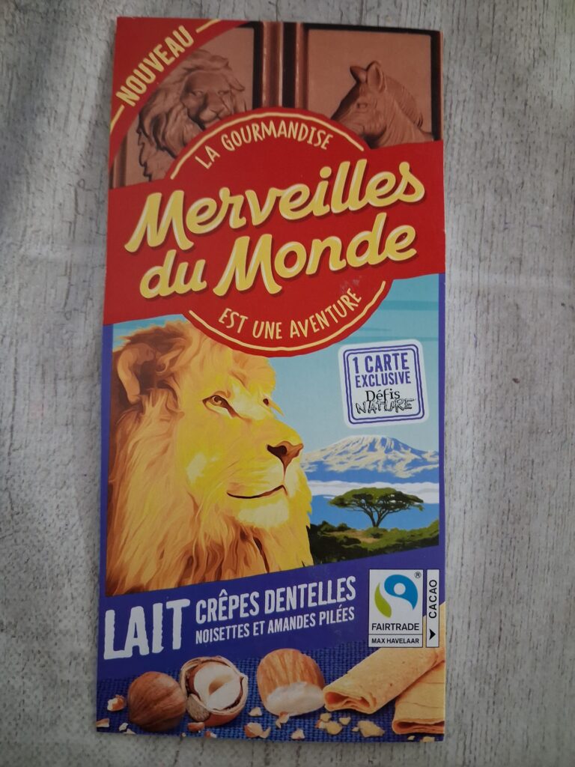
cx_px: 288
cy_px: 384
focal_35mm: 27
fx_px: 598
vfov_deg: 65.3
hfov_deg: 51.4
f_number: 1.8
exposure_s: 1/24
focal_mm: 4
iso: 1000
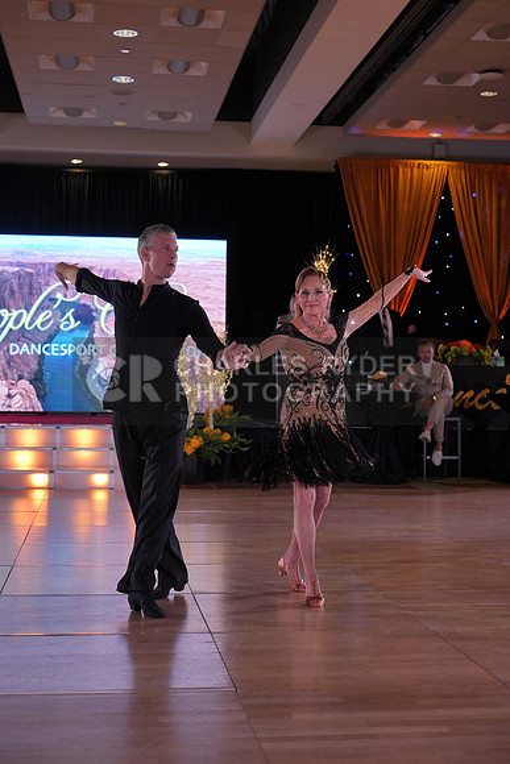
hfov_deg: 24.2
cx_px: 255
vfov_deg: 35.6
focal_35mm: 56
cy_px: 382
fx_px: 1189
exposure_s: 1/400
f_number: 4
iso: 800
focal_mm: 56
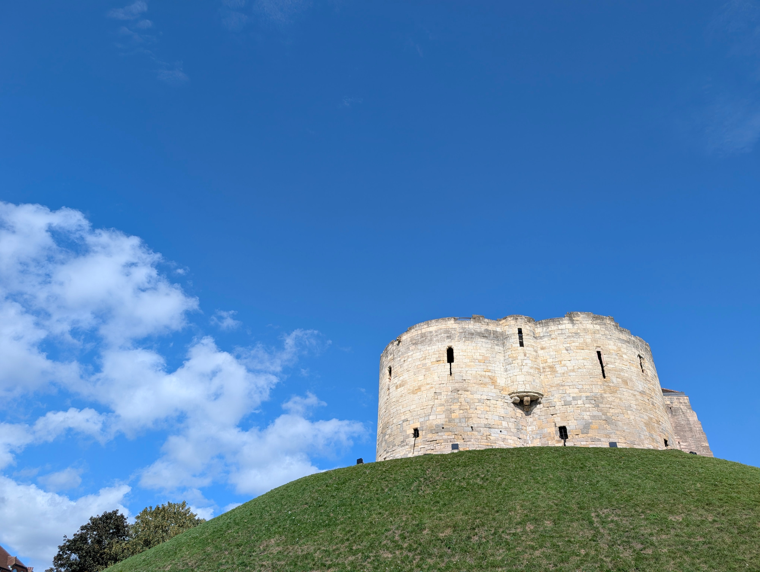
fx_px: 528
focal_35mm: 24
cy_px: 286
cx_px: 380
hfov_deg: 71.5
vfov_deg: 56.9
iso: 22
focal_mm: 6.9
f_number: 1.68
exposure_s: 1/1241
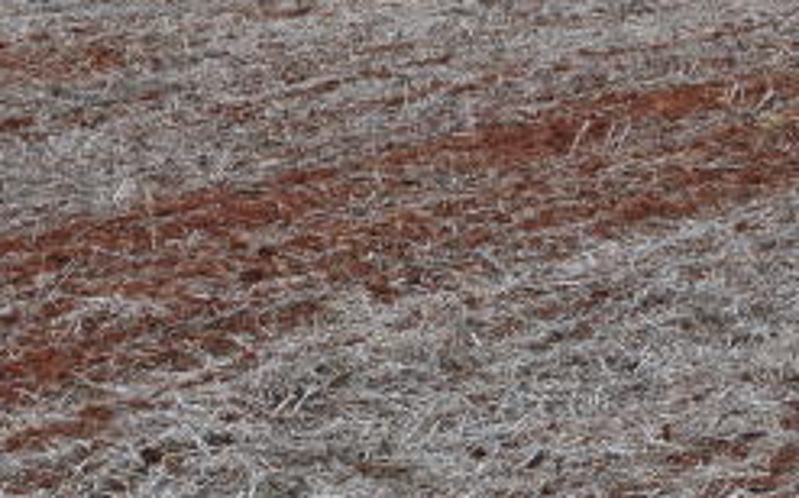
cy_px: -113
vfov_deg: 6.0
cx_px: 592
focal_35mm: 218
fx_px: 4751
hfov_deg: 9.6
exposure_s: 1/80
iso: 200
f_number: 13
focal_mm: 55
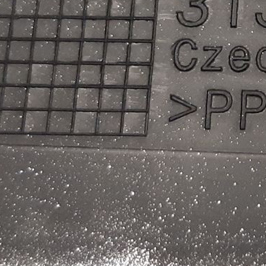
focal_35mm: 125
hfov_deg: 13.6
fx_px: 1087
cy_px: 28
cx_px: 309
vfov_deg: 13.8
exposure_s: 1/50
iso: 160
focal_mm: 3.93
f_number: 1.7
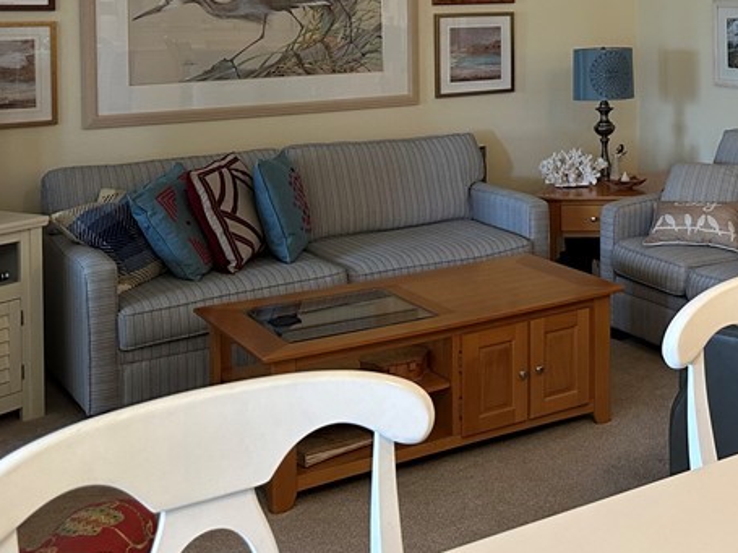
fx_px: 1151
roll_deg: +0.0
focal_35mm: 54
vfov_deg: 25.8
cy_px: 10
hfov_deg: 32.1
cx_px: 775
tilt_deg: -1.7
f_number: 1.78
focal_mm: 6.86
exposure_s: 1/60
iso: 160
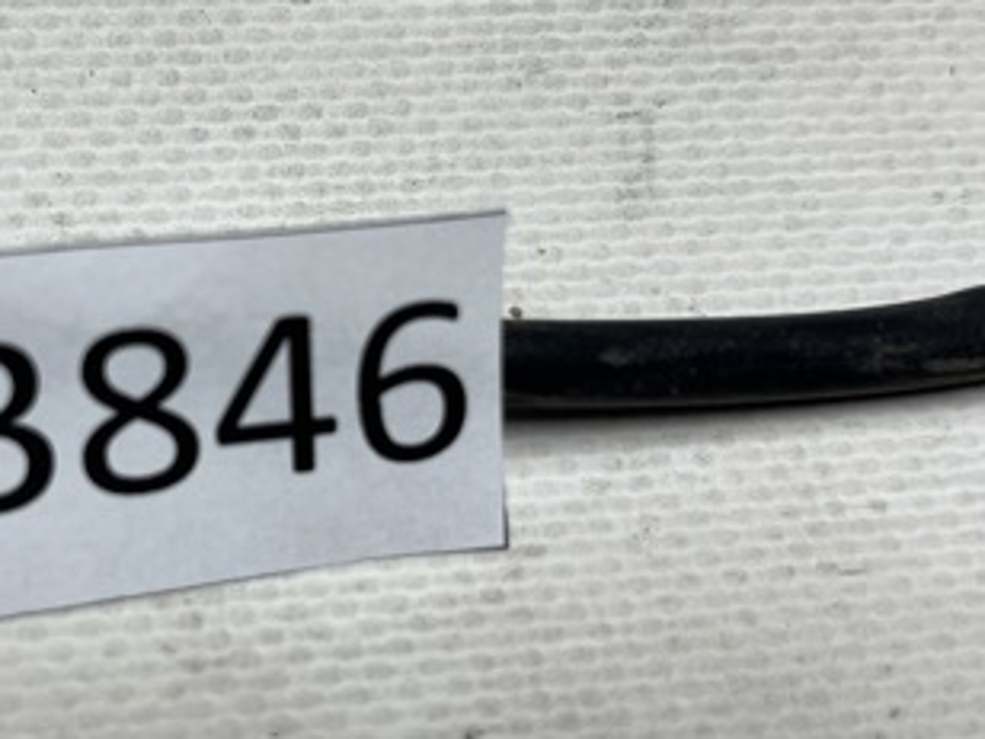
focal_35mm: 54
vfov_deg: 27.0
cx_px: 278
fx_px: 1537
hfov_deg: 35.0
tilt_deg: -76.6
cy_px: 341
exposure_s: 1/100
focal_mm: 5.7
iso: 64
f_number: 1.5
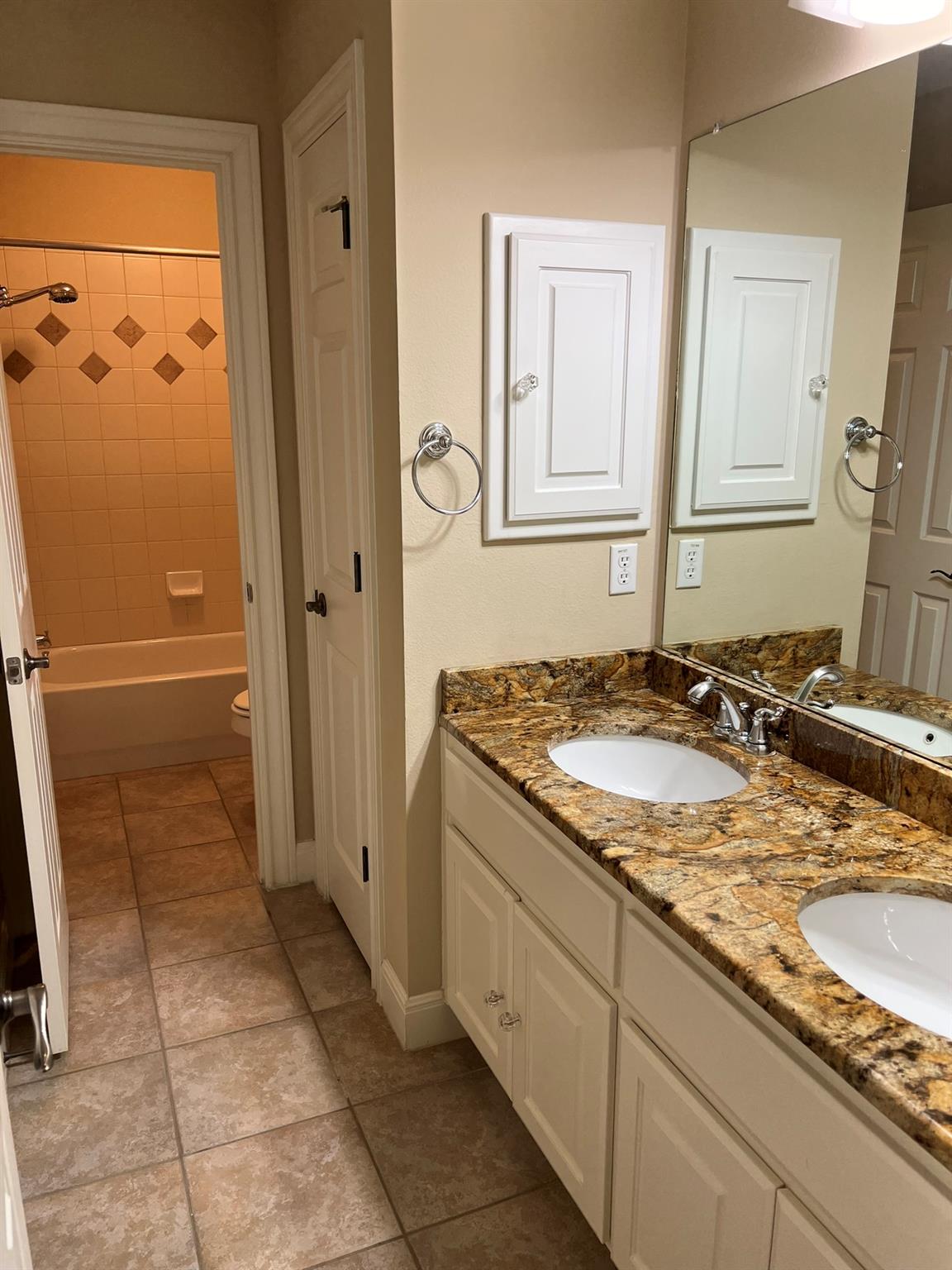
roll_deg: -0.5
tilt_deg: -14.3
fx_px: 953
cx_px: 476
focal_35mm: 26
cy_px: 635
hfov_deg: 53.1
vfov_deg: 67.3
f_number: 1.5
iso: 64
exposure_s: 1/120
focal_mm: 5.7
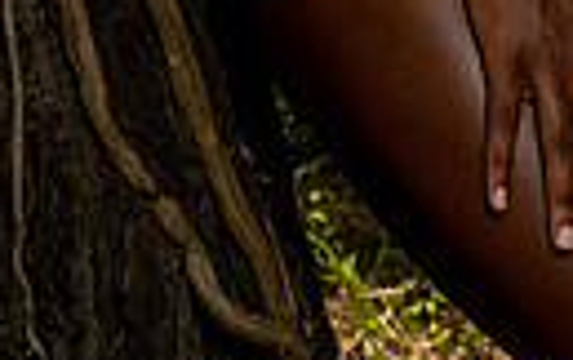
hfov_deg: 10.2
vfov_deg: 6.1
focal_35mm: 206
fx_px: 3221
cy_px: -564
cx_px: 298
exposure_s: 1/125
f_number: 10
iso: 100
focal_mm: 58
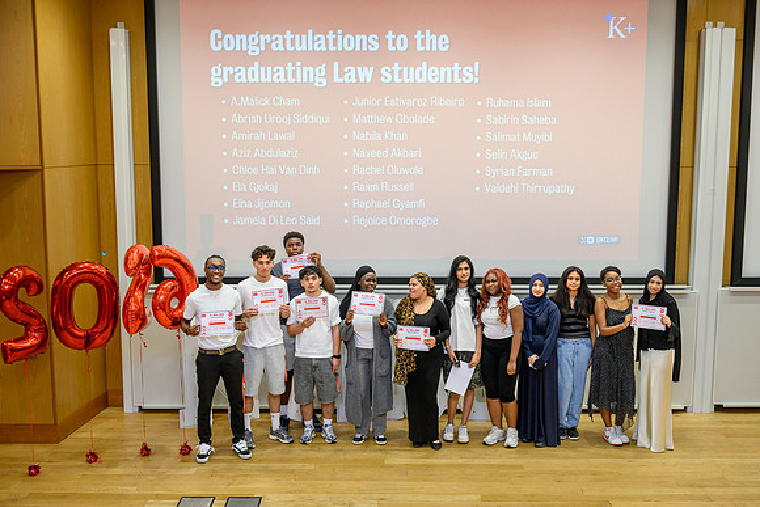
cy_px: 254
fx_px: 804
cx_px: 380
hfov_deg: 50.6
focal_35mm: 38
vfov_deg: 35.0
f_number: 2.8
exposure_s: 1/200
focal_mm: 38
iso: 1250
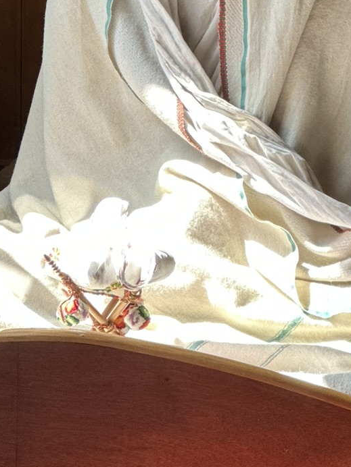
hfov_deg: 6.5
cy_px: 51
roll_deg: -1.1
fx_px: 3083
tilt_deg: -7.7
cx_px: 230
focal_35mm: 228
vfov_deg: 8.7
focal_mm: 9
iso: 80
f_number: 2.8
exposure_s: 1/121
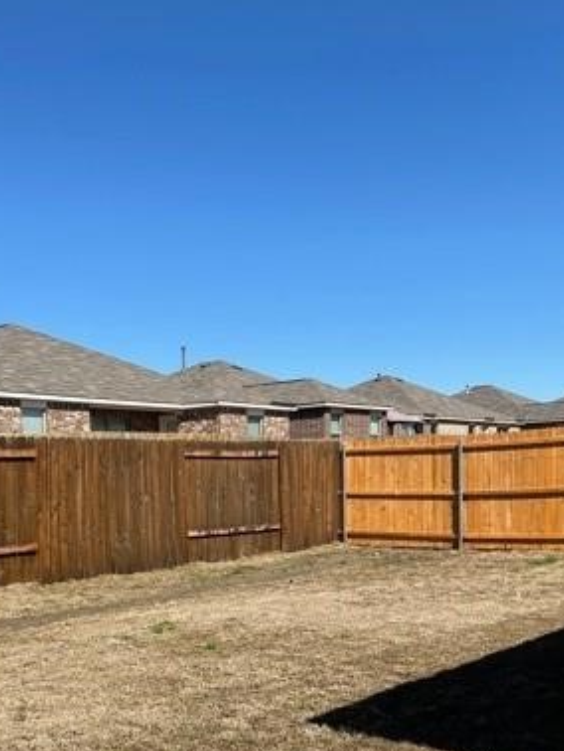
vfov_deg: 41.7
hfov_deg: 32.9
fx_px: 955
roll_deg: +1.2
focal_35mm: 44
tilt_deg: -3.4
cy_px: 556
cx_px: 258
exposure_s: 1/3731
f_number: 1.6
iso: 32
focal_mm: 4.2
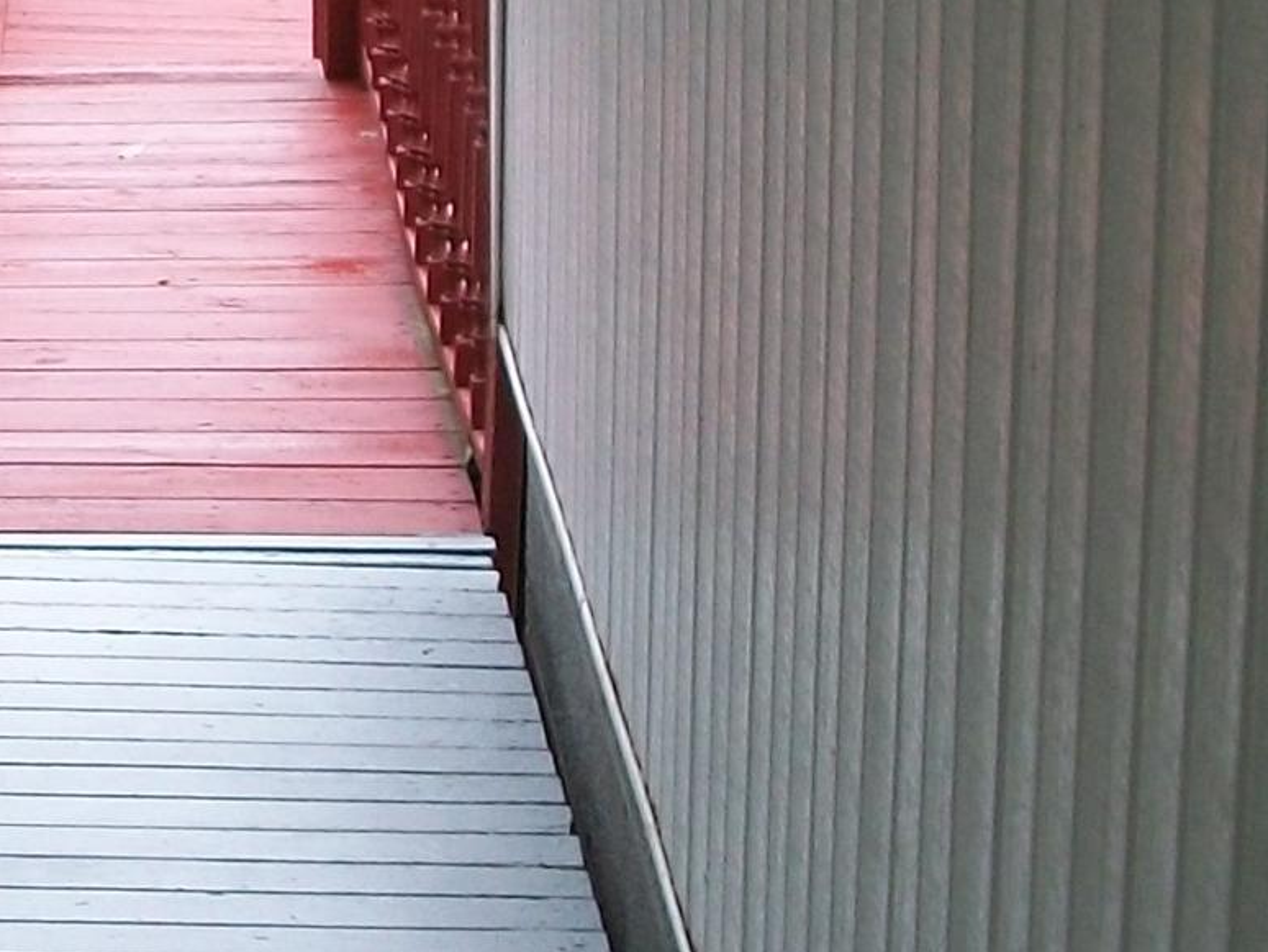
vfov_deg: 11.8
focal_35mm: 124
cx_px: -429
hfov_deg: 15.1
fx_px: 4544
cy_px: -5
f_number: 2.9
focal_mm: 5.7
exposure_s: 1/80
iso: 80
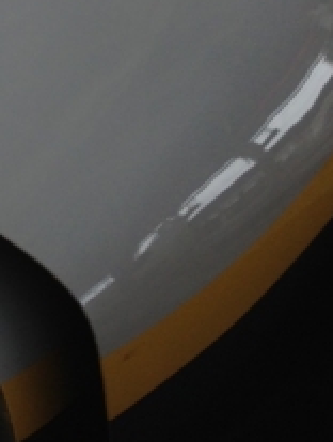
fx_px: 1726
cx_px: -171
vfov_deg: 14.4
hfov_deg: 10.6
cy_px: 2
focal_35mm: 135
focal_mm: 4.28
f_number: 2.4
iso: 50
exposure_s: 1/767
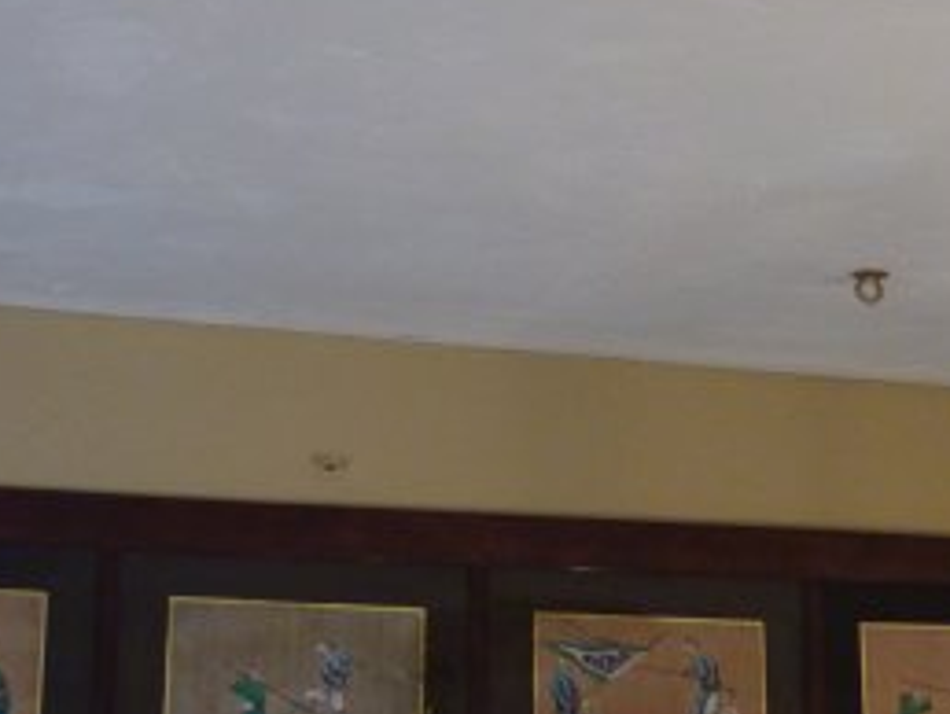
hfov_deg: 22.6
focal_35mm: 86
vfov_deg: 17.2
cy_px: 247
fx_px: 2362
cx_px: 633
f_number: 3.6
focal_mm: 6.1
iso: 250
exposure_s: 1/30
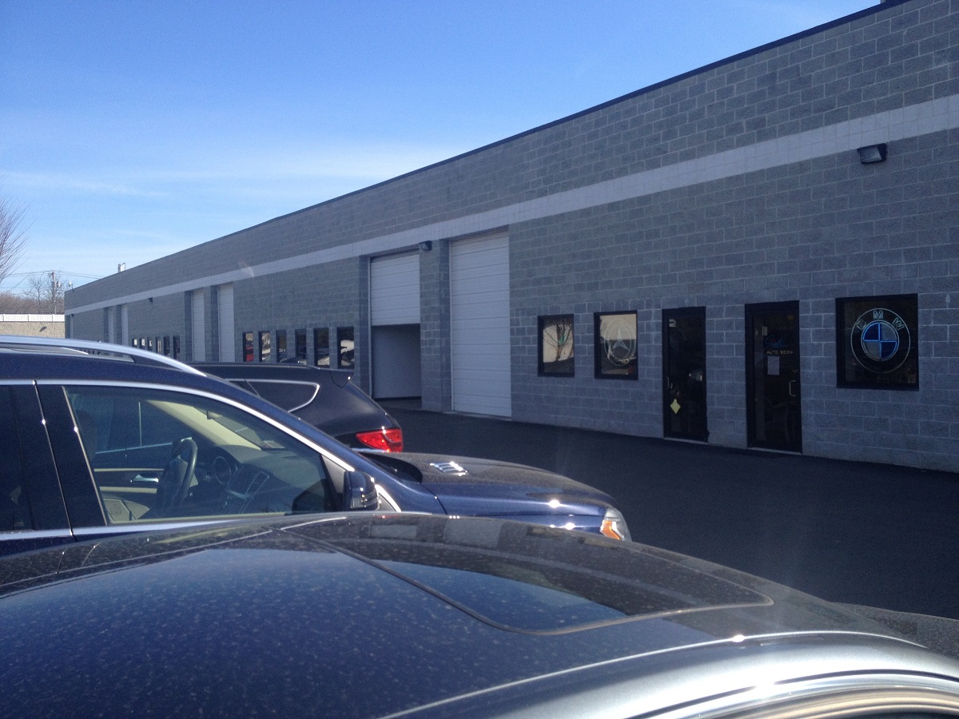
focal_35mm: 35
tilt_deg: -5.1
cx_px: 480
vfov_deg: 40.7
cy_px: 360
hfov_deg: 52.6
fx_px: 970
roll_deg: +1.2
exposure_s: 1/1082
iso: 50
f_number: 2.4
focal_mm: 4.28
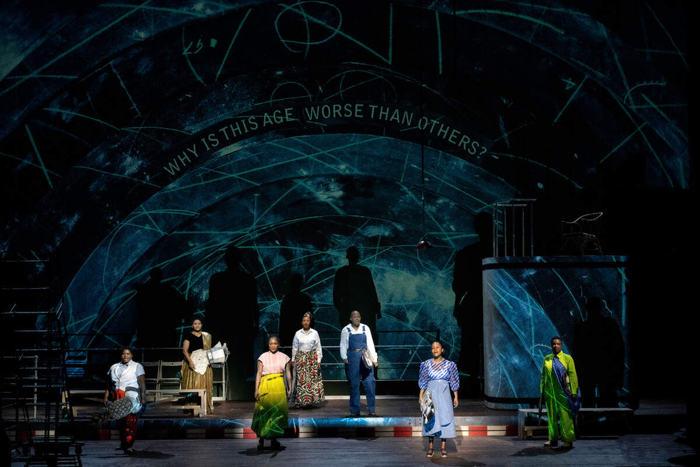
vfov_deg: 28.6
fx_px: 914
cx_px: 350
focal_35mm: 47
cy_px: 234
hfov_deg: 41.9
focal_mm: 47
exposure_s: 1/160
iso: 4000
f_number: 4.5
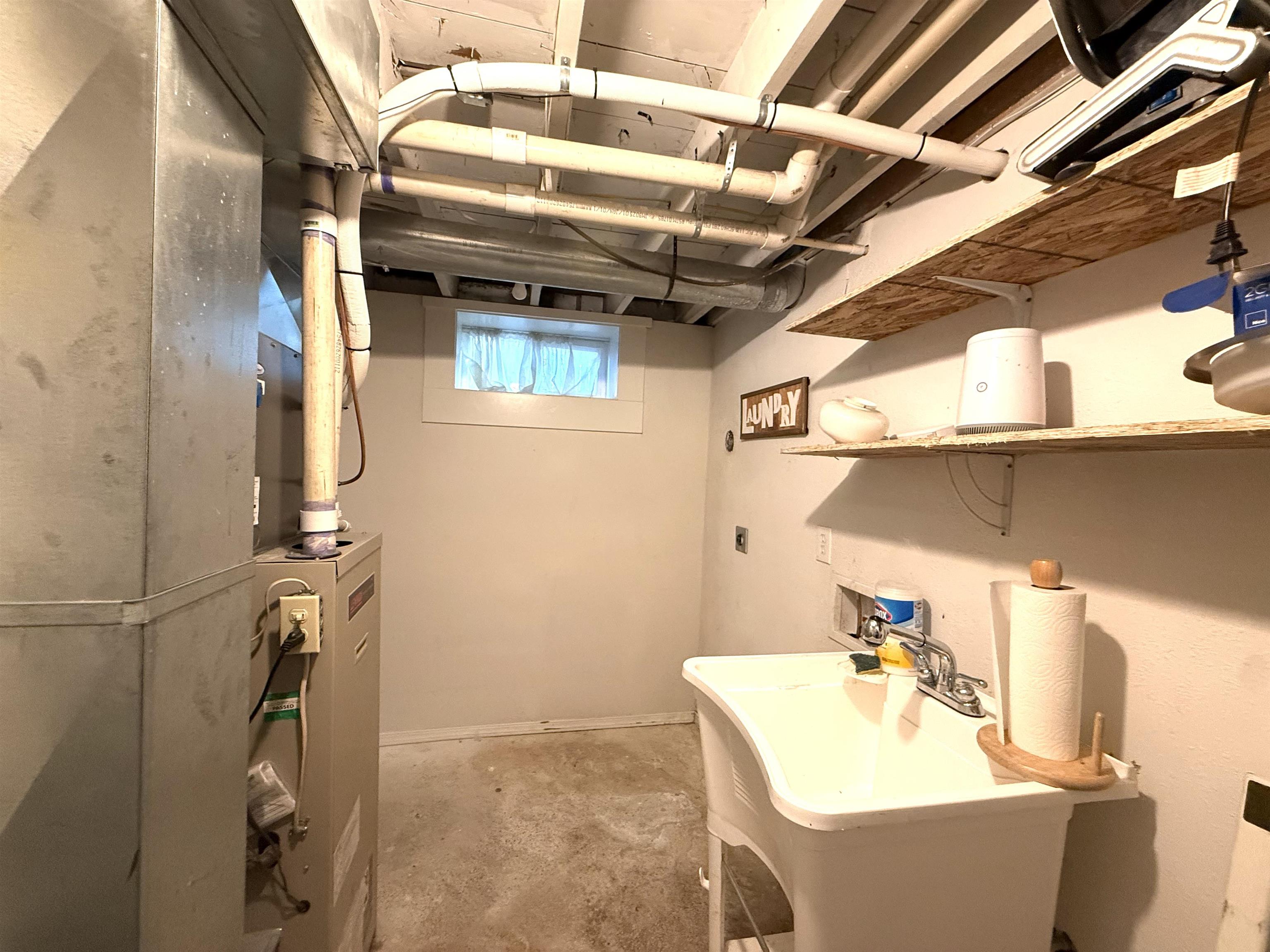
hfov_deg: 102.1
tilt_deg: -0.3
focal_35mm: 14
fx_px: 514
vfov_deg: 85.7
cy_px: 476
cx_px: 635
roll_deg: -2.0
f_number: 2.2
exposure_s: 1/60
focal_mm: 2.22
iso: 400
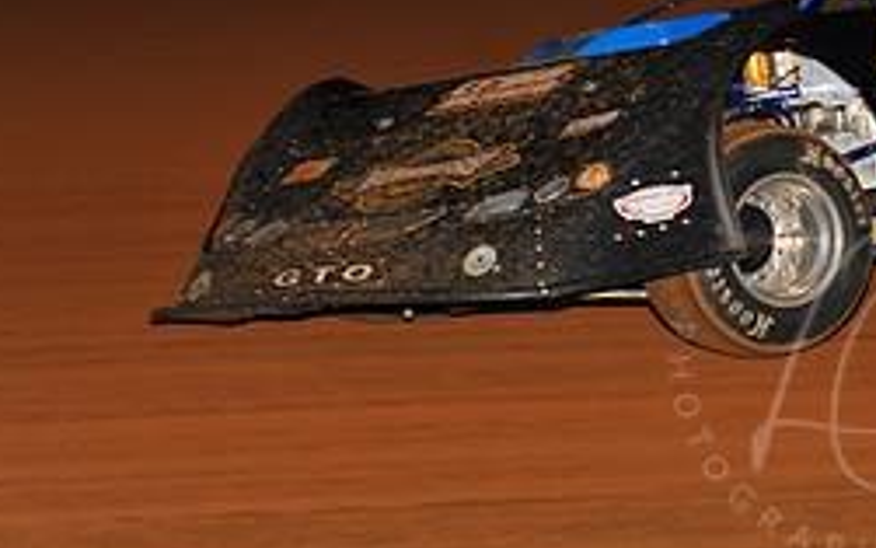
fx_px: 5898
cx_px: 876
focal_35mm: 247
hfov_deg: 8.4
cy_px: 31
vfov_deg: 5.3
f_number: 5.6
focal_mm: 105
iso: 500
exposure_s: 1/250
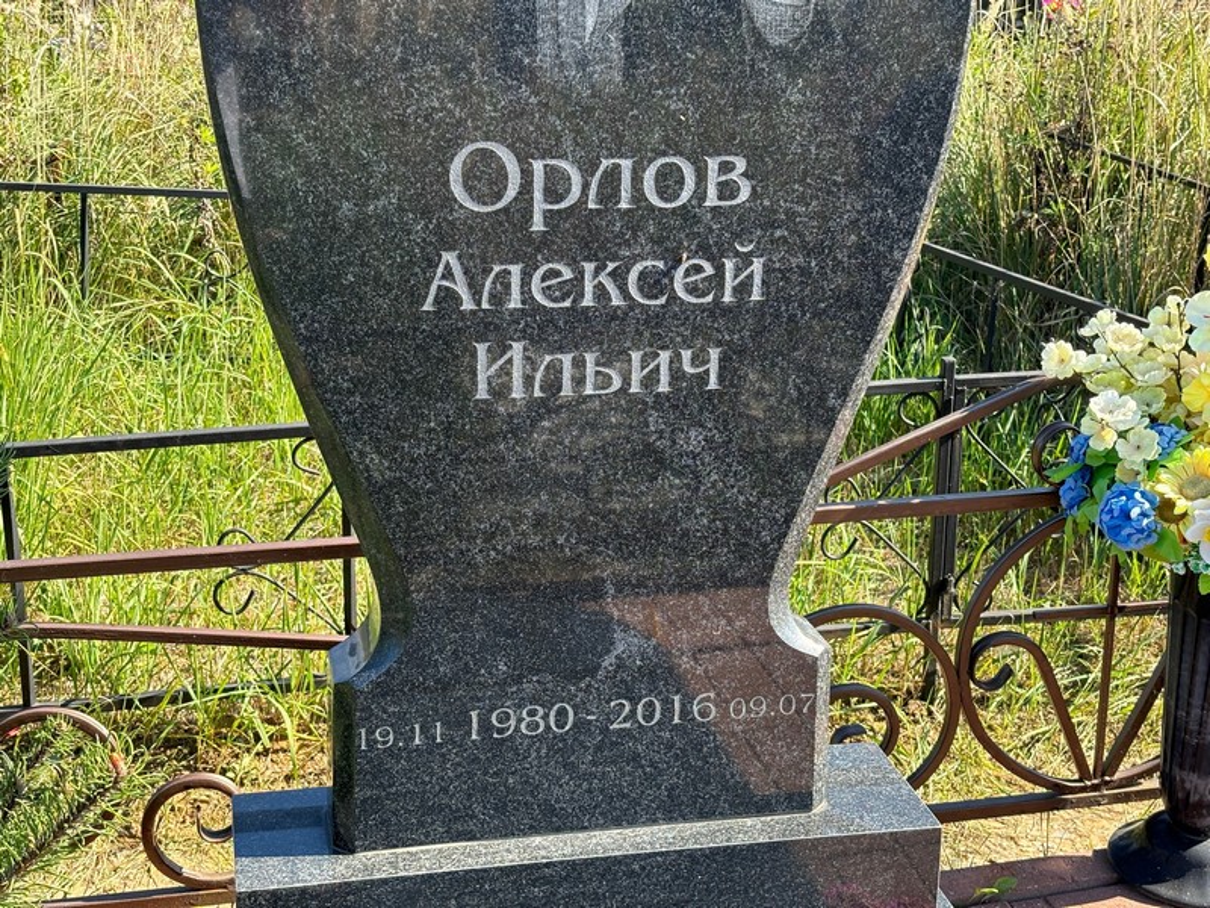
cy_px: 454
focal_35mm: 52
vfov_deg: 28.0
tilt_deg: -15.5
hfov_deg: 36.8
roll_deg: -1.0
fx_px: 1818
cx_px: 605
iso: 32
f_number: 1.6
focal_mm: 5.96
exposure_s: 1/512
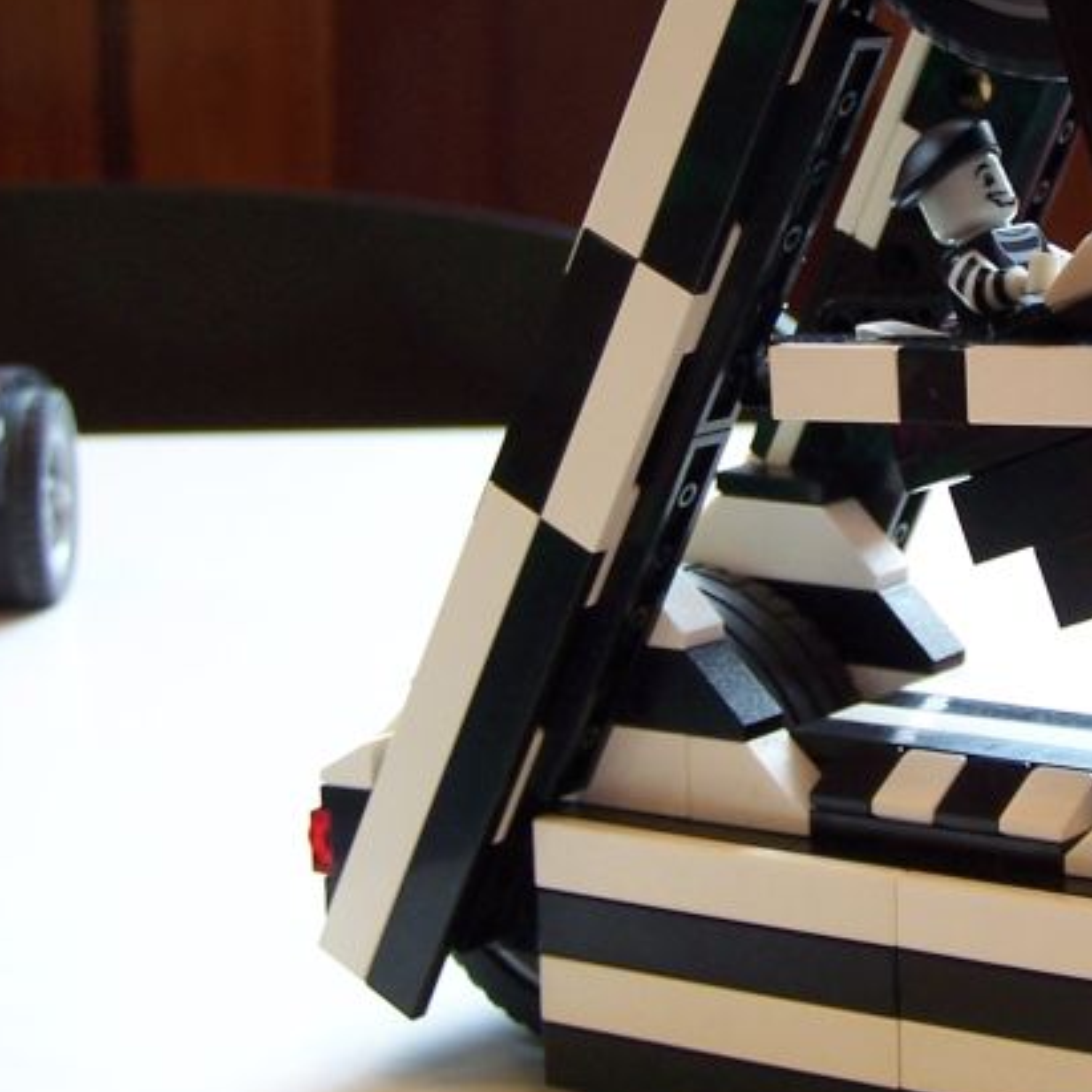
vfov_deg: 19.7
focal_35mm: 88
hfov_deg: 19.4
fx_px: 3141
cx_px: 970
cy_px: 367
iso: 80
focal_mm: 6.7
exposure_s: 1/20
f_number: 2.8
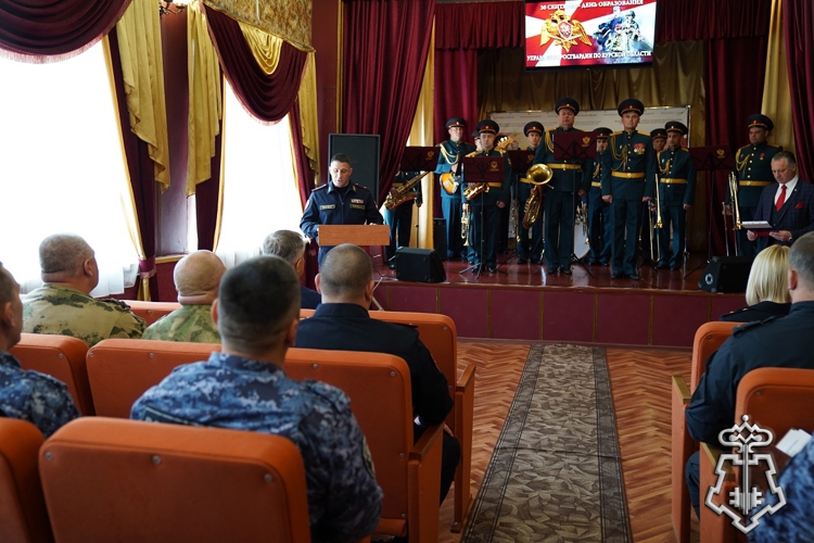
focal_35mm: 34
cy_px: 272
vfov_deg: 38.9
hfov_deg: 55.8
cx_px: 407
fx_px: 769
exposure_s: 1/40
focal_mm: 34
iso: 500
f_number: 2.8
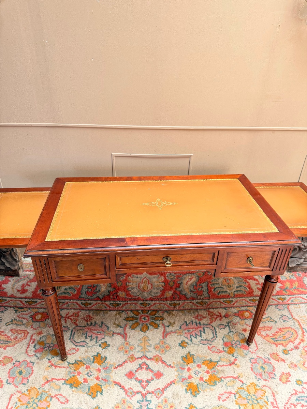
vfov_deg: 71.6
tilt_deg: -31.9
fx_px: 284
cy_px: 204
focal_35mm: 24
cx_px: 154
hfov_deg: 56.8
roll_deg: -0.9
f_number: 1.78
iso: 100
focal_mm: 6.76
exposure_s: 1/121
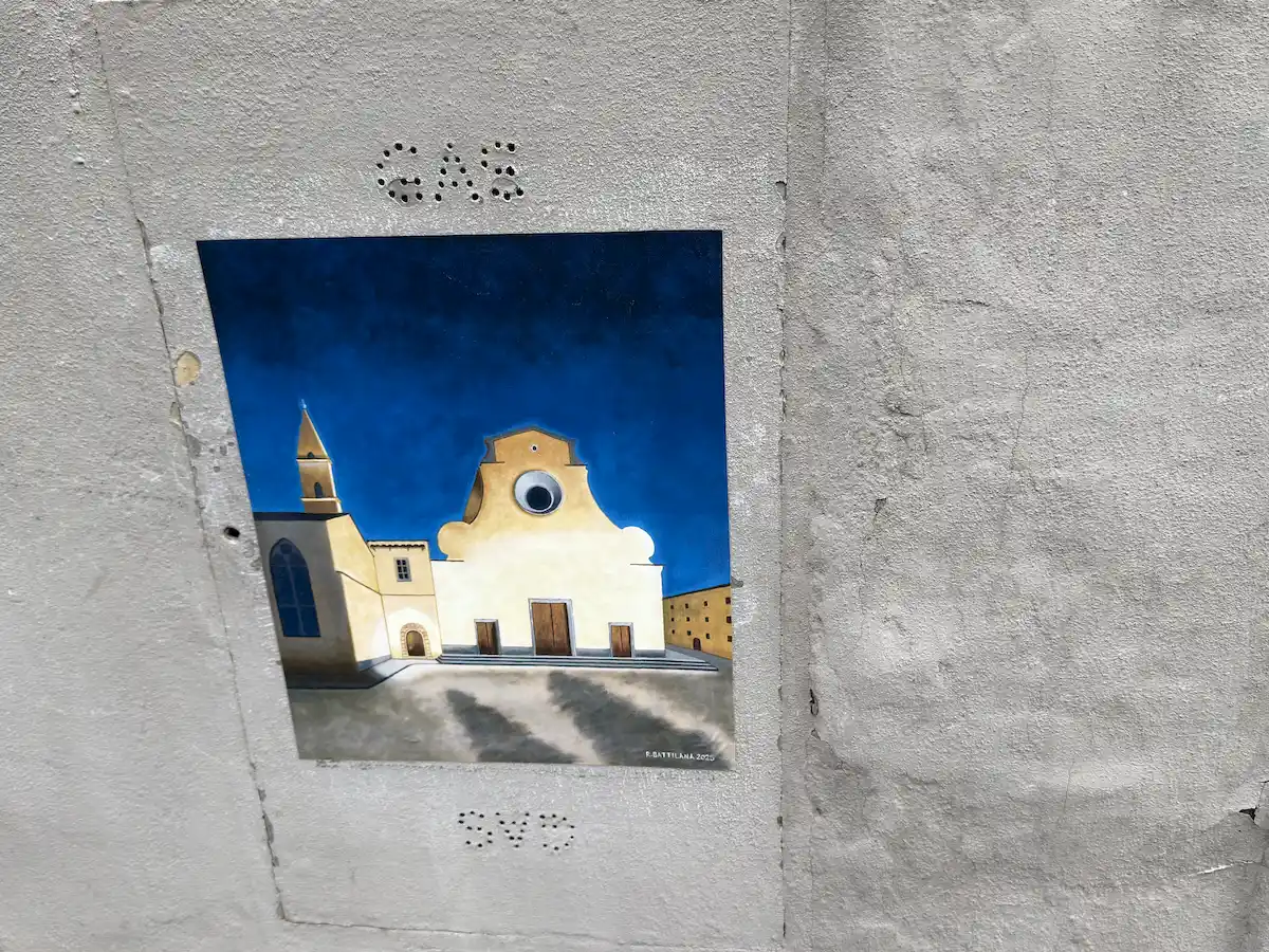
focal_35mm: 35
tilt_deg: -24.0
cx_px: 634
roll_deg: +3.4
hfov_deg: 52.6
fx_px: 1283
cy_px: 476
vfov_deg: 40.7
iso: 80
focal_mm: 6.76
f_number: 1.78
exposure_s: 1/552
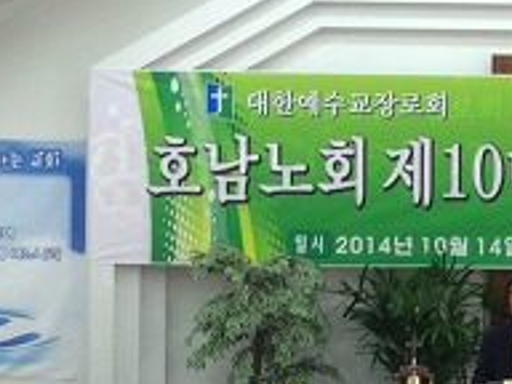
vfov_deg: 8.4
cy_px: 453
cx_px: 504
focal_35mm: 176
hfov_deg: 11.1
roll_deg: -2.1
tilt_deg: +1.8
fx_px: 2603
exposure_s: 1/20
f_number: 2.4
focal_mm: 4.12
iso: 50
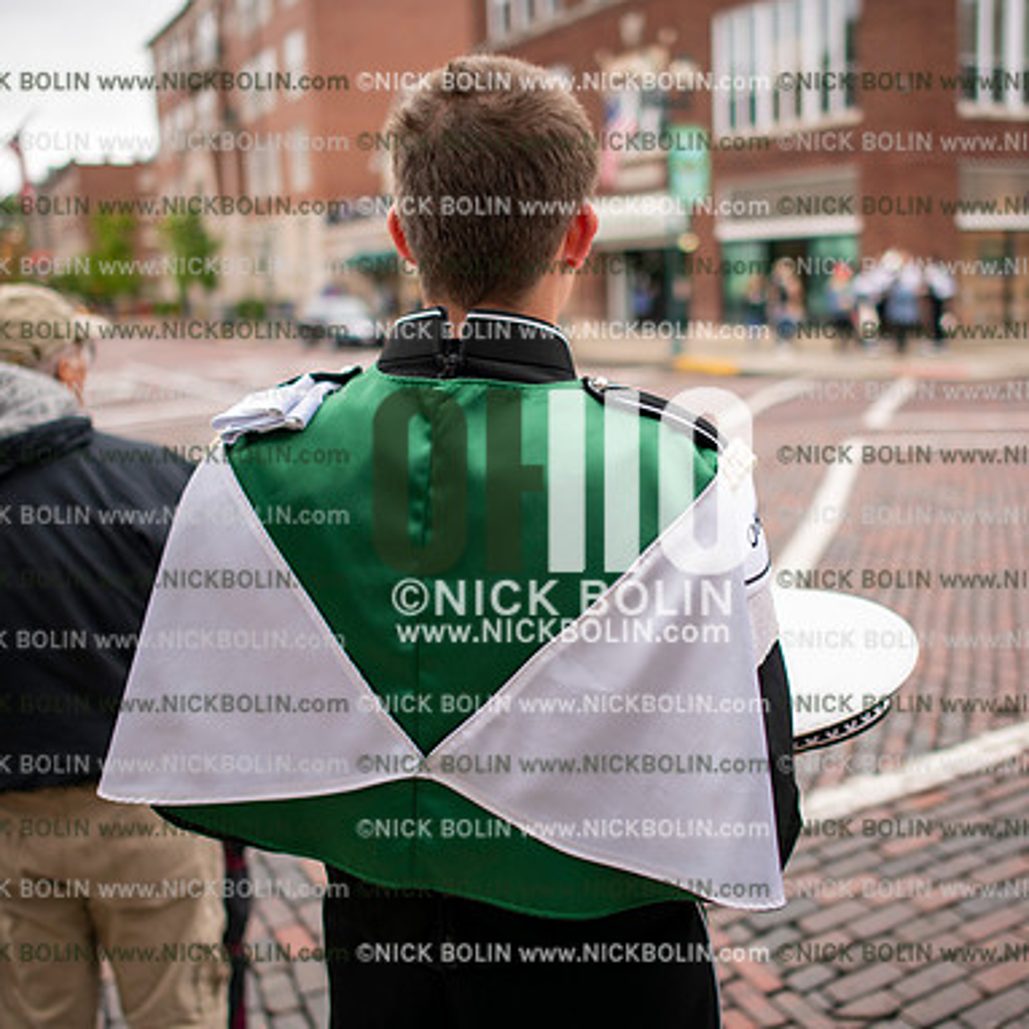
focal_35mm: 36
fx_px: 1211
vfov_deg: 46.0
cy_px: 517
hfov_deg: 46.0
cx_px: 562
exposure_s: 1/60
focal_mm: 28
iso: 64
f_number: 1.8
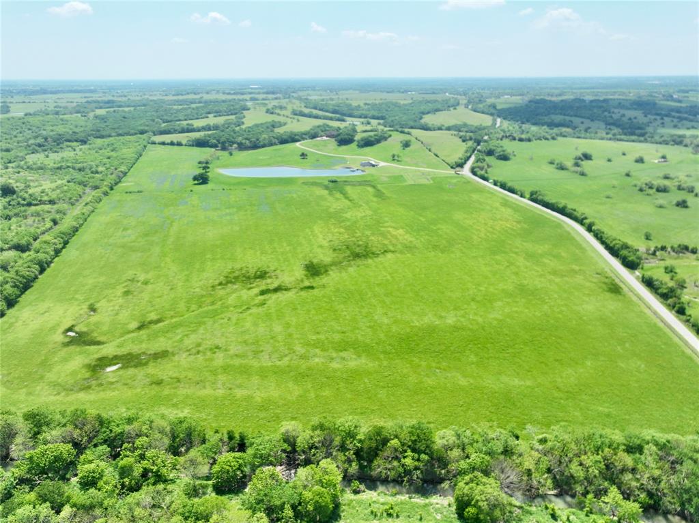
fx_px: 484
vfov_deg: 56.8
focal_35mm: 24
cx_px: 350
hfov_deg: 71.6
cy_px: 262
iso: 260
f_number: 2.8
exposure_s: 1/2000
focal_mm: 12.29
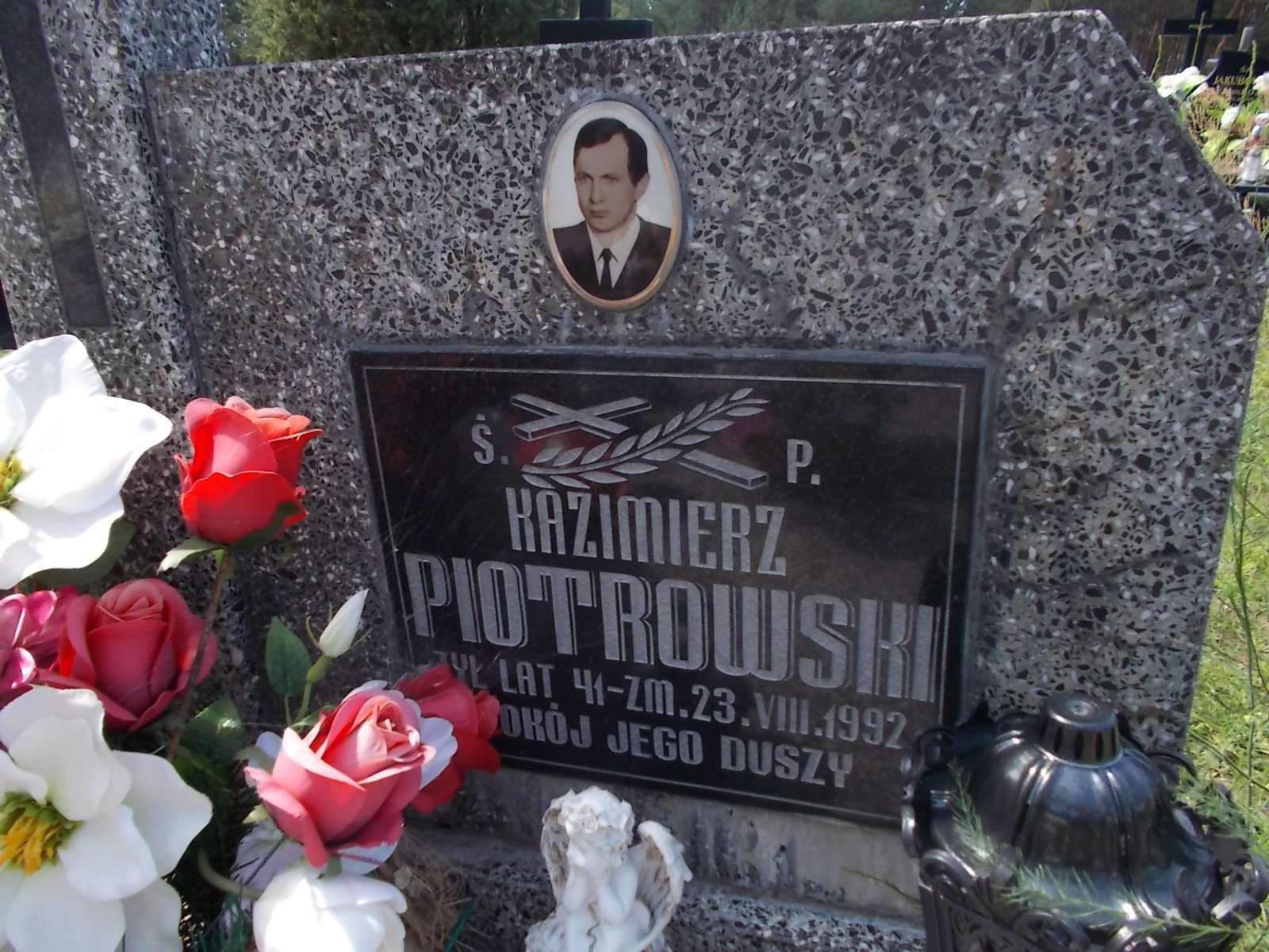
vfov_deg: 53.1
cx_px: 634
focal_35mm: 26
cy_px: 476
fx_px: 953
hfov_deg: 67.3
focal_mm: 4.6
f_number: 3.2
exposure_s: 1/400
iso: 80
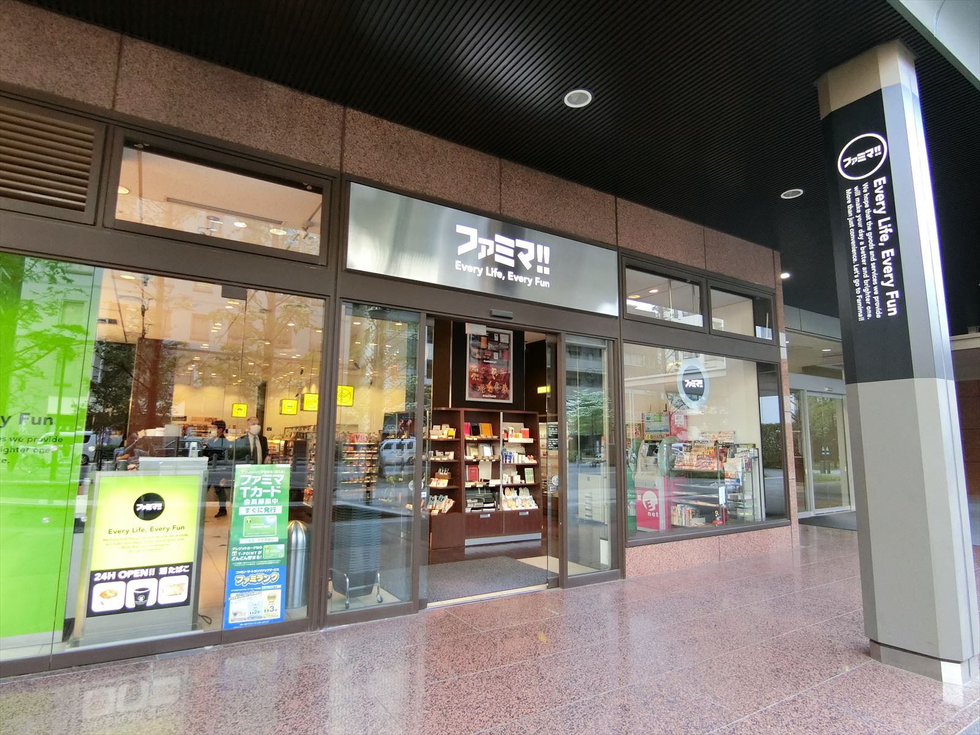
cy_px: 368
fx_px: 538
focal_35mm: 19
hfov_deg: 84.7
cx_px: 490
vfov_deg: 68.7
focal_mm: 4.06
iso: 400
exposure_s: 1/125
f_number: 2.7
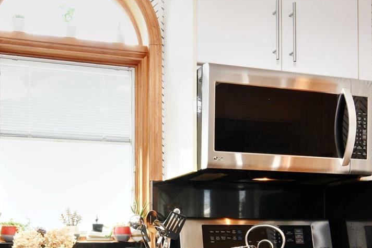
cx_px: 142
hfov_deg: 41.3
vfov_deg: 27.2
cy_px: 232
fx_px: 490
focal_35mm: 47
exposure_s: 1/5
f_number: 9
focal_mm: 11
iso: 320
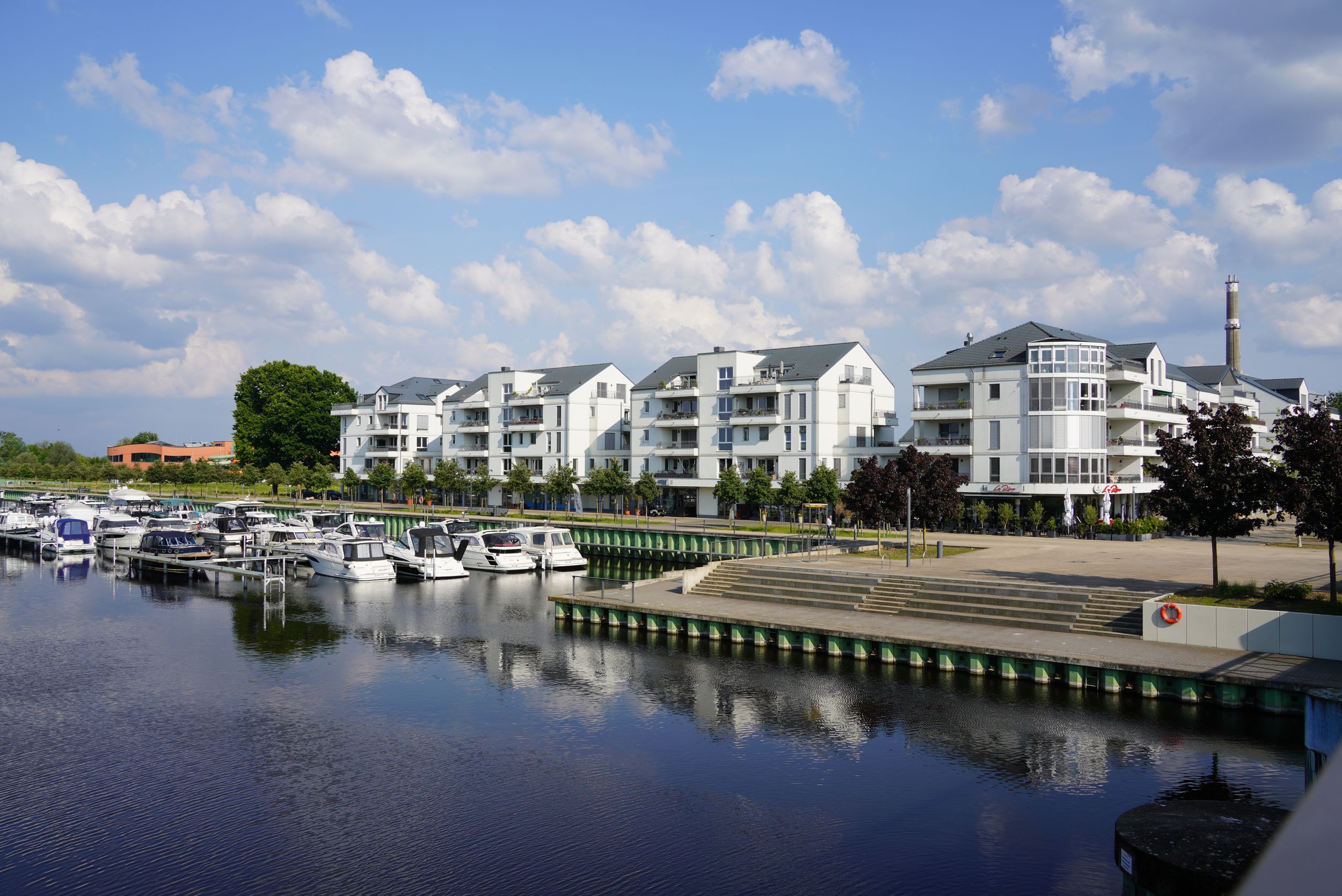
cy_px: 448
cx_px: 671
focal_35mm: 28
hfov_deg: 65.5
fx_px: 1044
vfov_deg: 46.4
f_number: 10
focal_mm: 28
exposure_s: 1/200
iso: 100
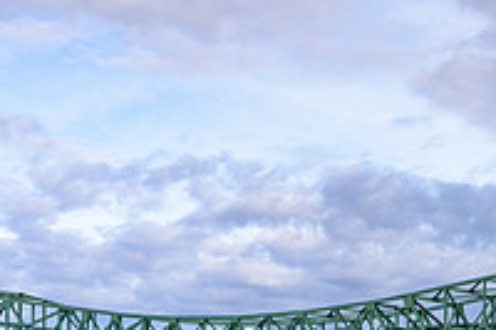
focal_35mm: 93
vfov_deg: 14.0
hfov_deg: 20.8
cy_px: 450
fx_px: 1280
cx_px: 548
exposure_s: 1/125
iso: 200
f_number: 13
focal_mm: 32
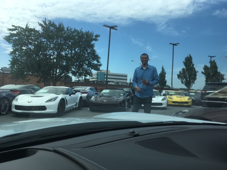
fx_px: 190
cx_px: 114
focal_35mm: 29
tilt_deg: +0.9
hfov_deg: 61.7
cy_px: 85
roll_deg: -2.7
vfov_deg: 48.2
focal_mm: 4.15
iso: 25
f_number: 2.2
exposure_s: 1/874
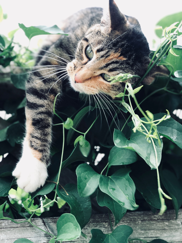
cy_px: 122
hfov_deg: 25.7
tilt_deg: +36.4
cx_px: 91
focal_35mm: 57
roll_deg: +13.0
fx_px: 400
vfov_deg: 33.8
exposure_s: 1/120
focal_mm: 6.6
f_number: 2.8
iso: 32
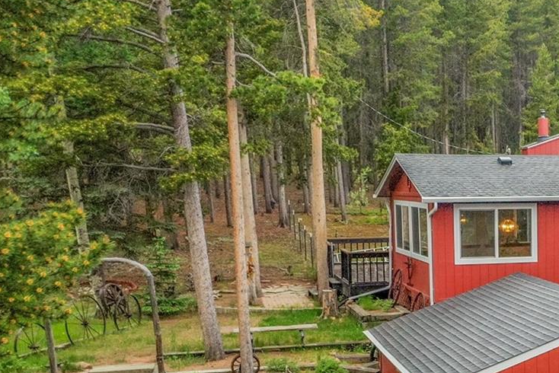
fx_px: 948
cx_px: 594
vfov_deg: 21.9
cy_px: 314
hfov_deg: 30.0
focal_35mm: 61
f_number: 5.6
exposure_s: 1/320
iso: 800
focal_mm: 10.26
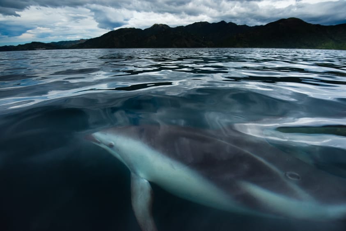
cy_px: 116
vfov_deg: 71.9
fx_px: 159
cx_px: 173
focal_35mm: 17
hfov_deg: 94.7
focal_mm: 16
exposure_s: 1/1600
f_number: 5.6
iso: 900
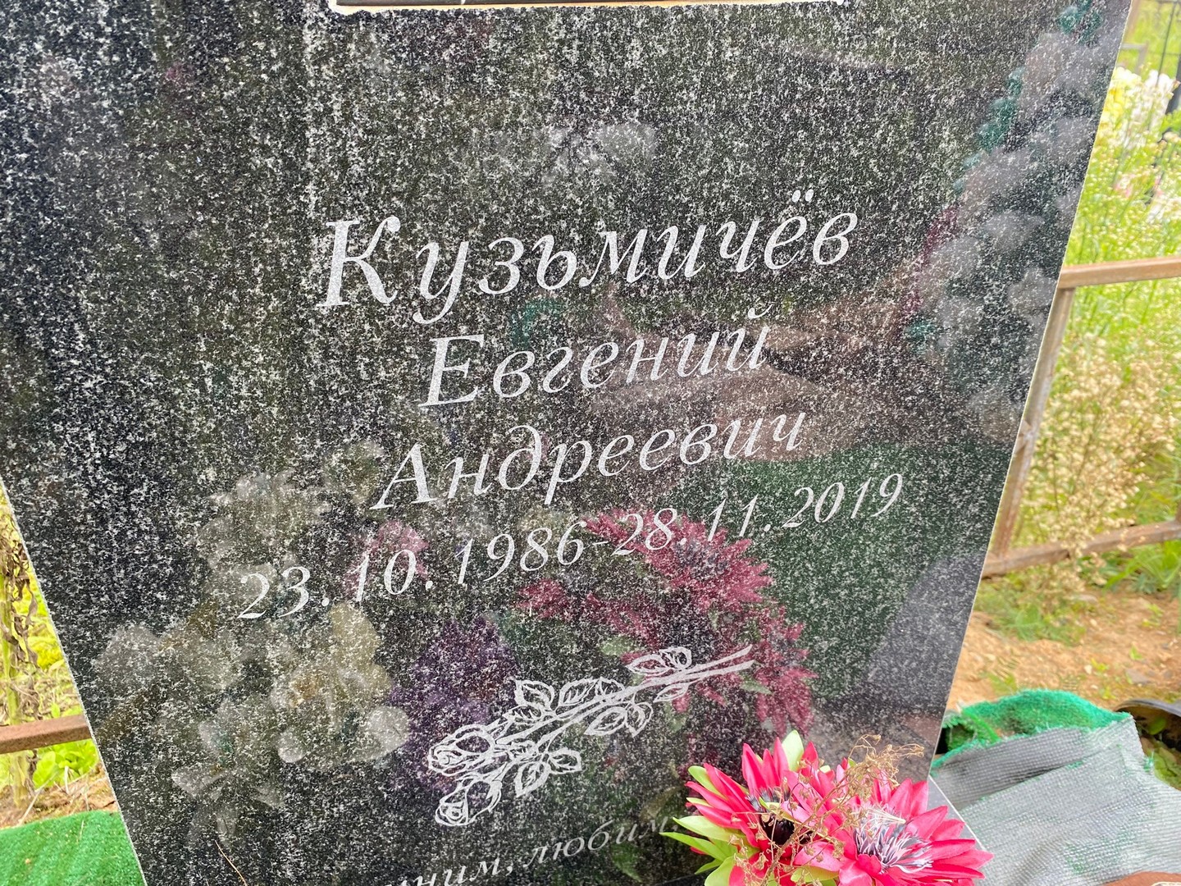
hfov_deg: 67.3
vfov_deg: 53.1
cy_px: 443
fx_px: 887
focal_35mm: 26
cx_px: 590
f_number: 1.8
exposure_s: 1/173
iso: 32
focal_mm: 4.25
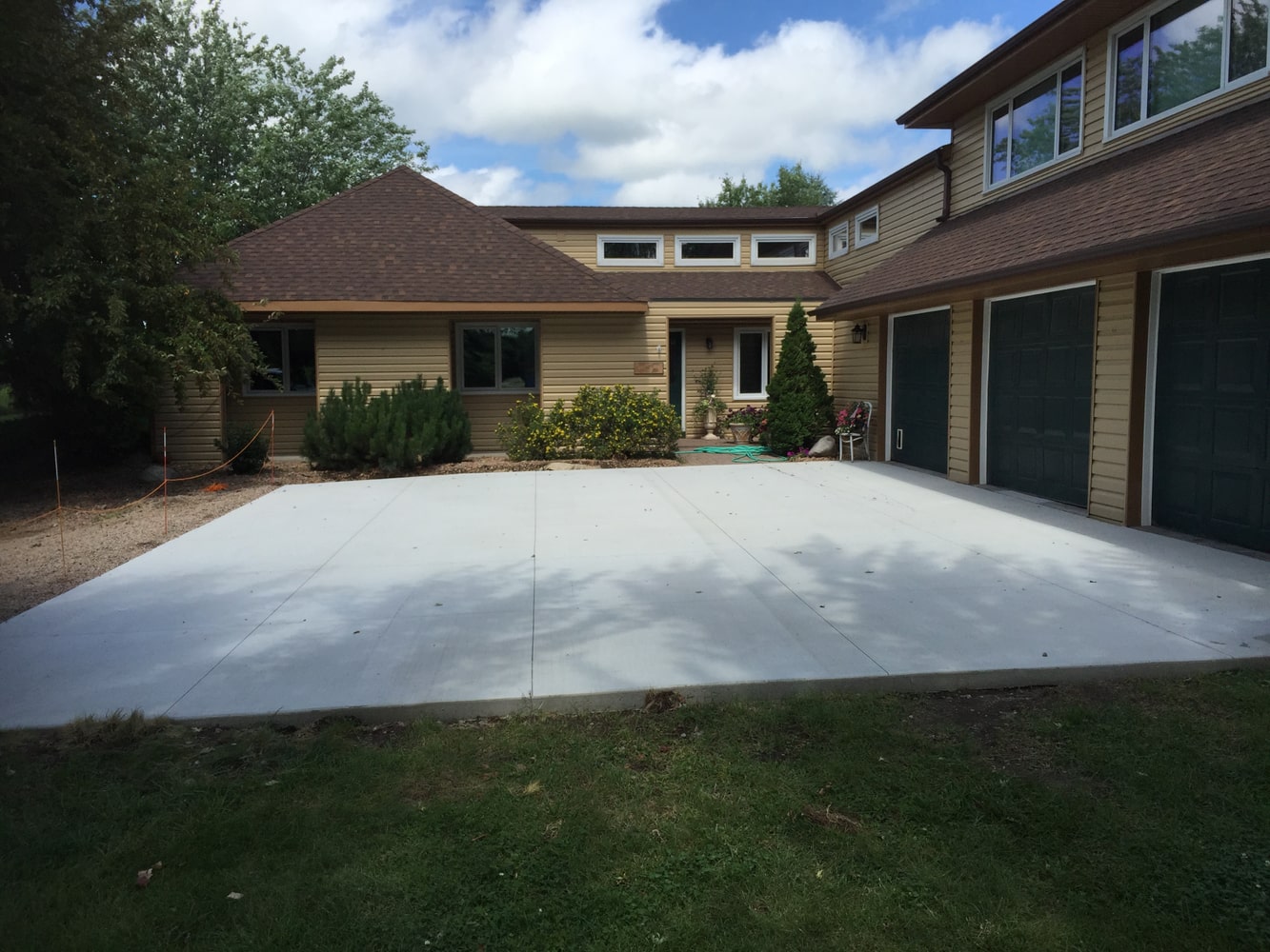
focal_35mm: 29
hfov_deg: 61.7
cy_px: 476
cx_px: 635
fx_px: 1064
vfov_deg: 48.2
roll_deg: +0.7
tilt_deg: -3.6
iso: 32
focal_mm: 4.15
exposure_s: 1/1799
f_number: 2.2
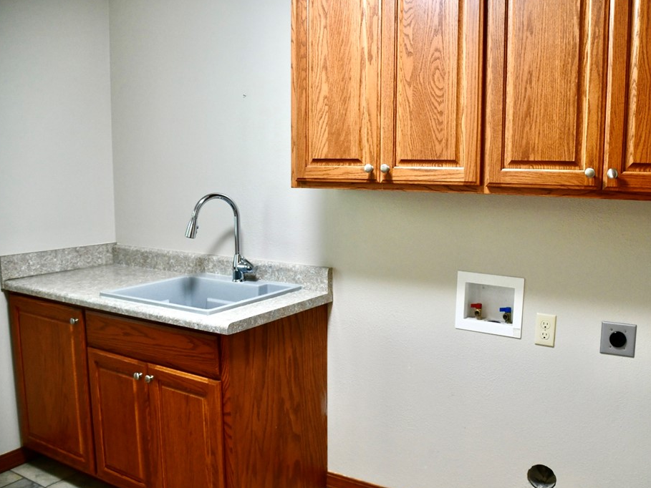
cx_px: 378
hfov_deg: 58.0
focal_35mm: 31
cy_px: 251
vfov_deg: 45.4
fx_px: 583
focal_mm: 18
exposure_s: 1/125
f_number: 3.5
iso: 1100
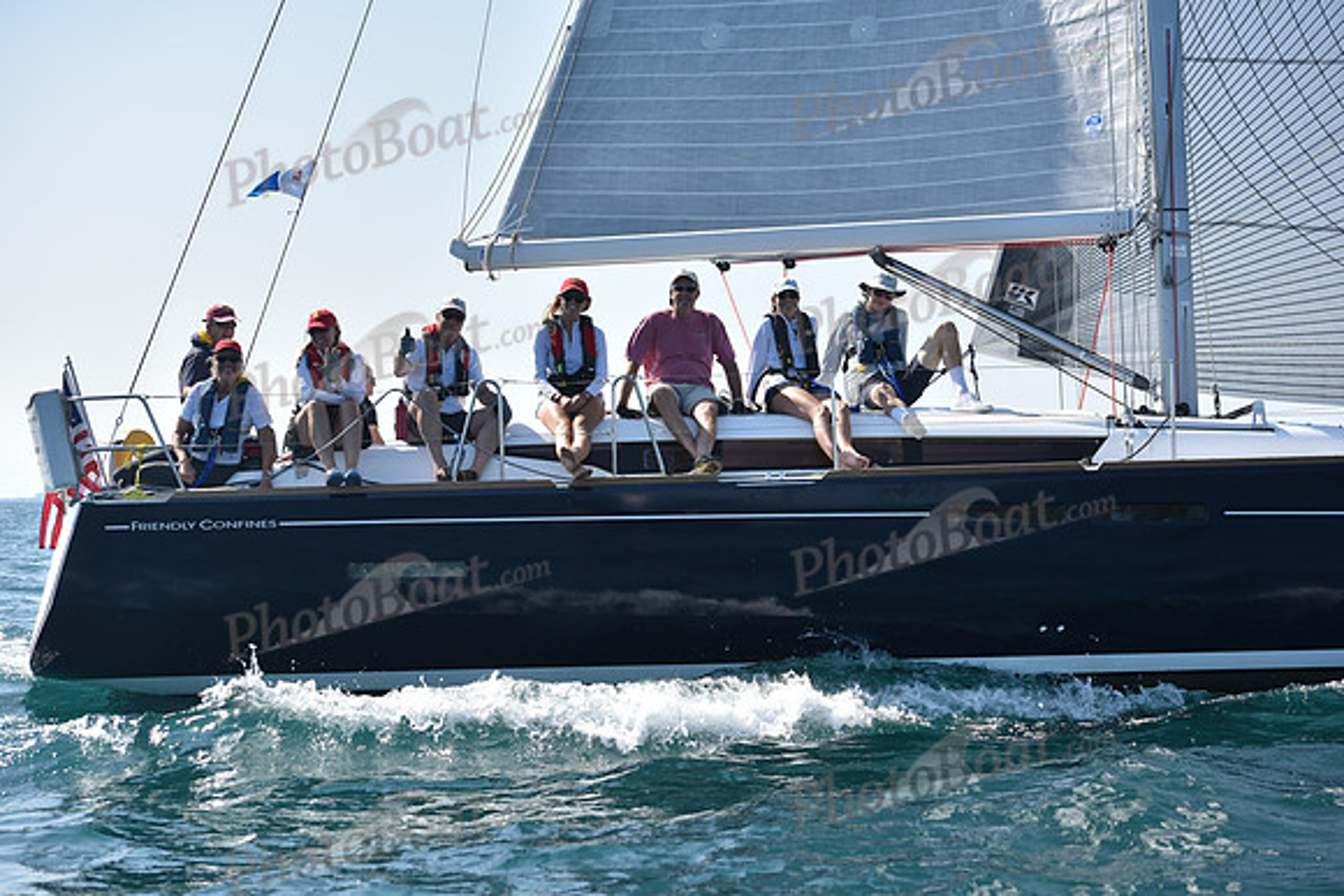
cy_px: 448
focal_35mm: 70
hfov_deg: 28.8
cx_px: 672
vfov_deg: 19.5
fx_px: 2614
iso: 250
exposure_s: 1/1600
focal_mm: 70
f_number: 5
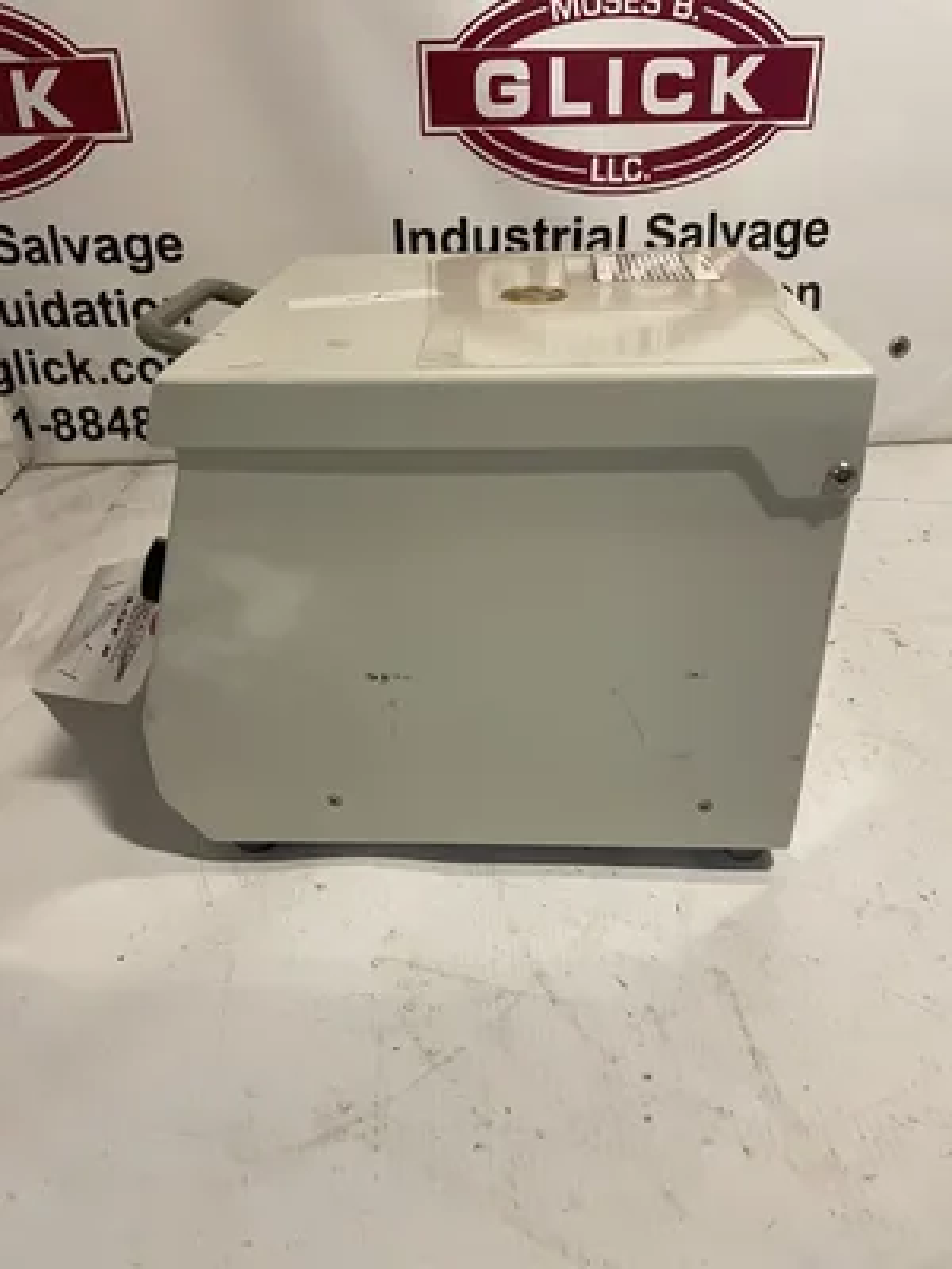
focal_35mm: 26
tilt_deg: -30.1
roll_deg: -0.4
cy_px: 634
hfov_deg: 53.1
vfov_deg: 67.3
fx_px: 953
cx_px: 476
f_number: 1.6
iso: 200
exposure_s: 1/60
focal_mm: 4.2
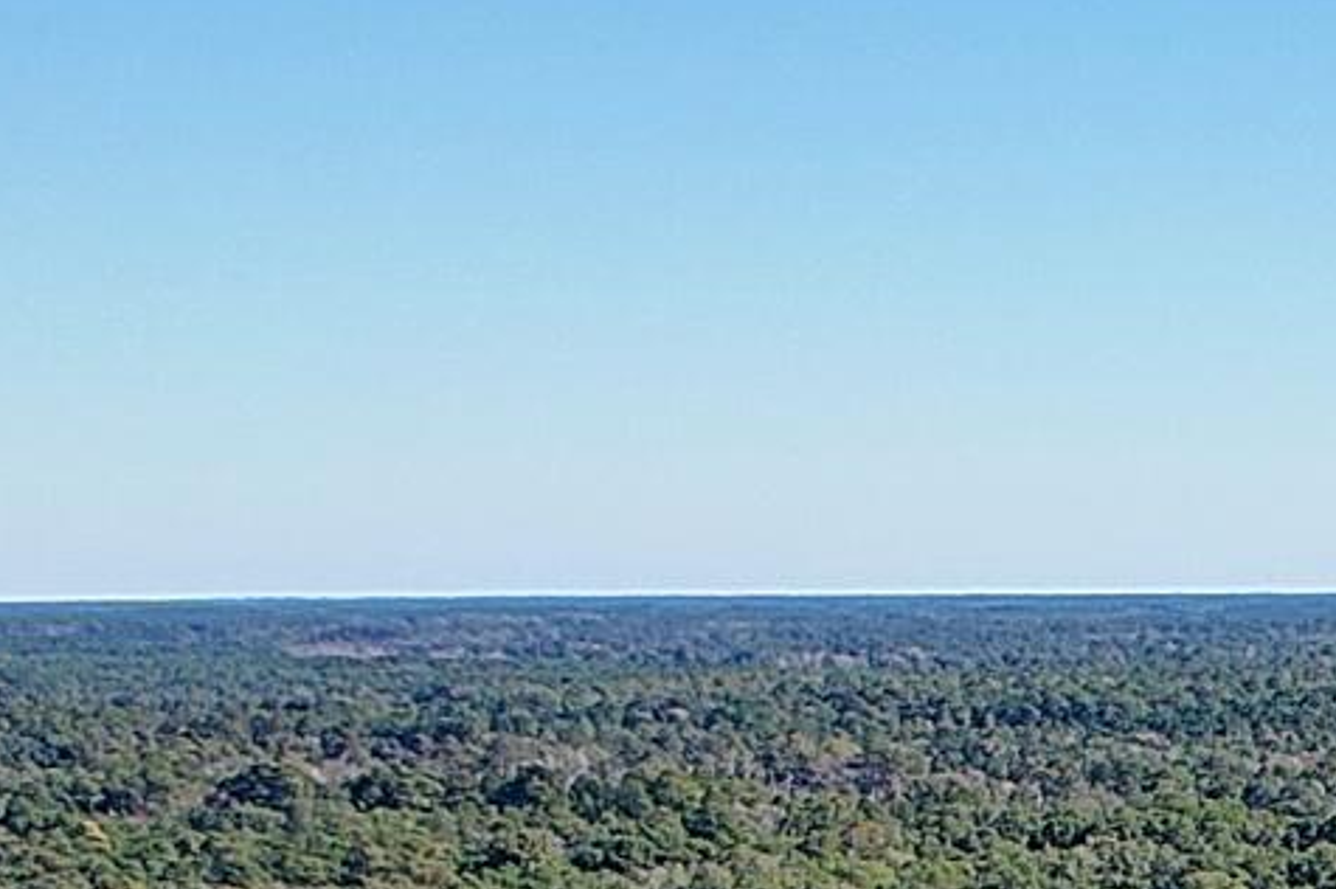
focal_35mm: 139
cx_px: 2295
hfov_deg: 13.5
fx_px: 5155
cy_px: 1876
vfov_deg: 9.2
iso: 100
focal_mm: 8.4
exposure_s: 1/350
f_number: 2.8
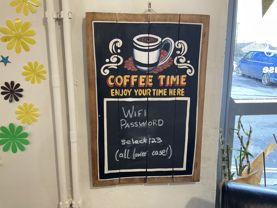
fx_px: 232
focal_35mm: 29
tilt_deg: -12.7
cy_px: 104
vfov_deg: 48.2
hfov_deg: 61.7
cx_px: 138
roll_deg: -0.2
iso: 160
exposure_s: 1/50
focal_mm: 3
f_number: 1.8
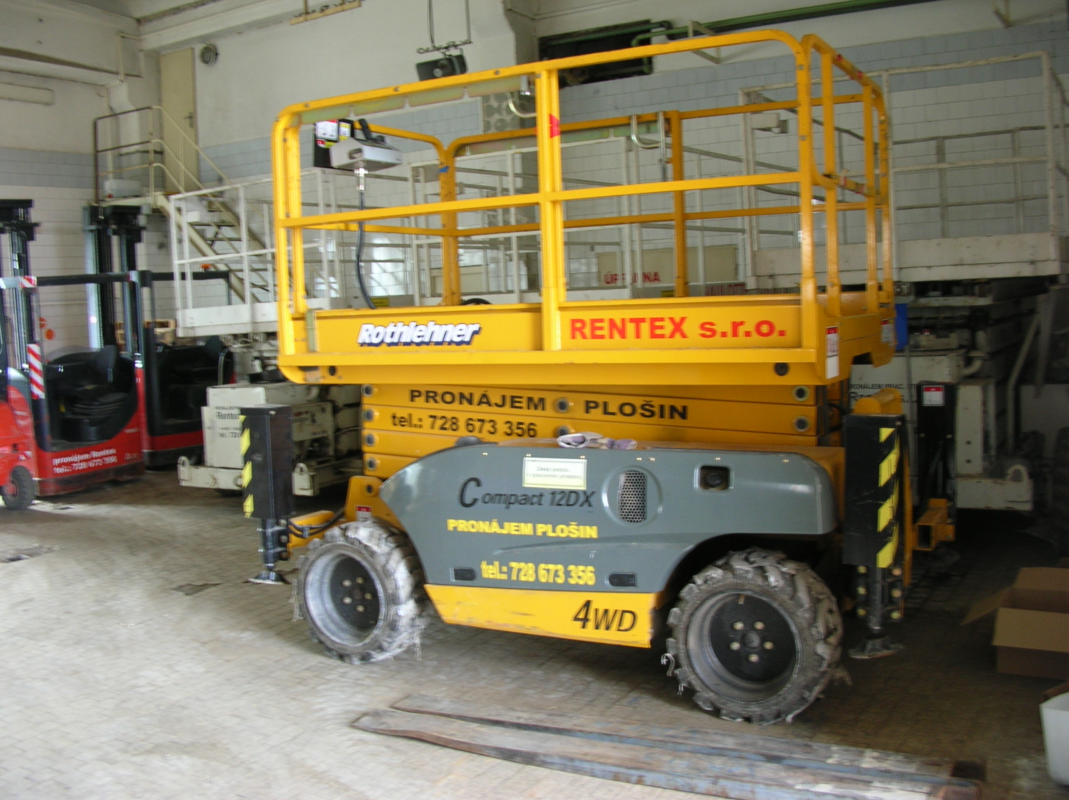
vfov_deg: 40.6
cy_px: 400
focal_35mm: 35
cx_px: 534
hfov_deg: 52.7
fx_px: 1080
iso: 55
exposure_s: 1/5.6
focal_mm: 5.8
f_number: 2.8
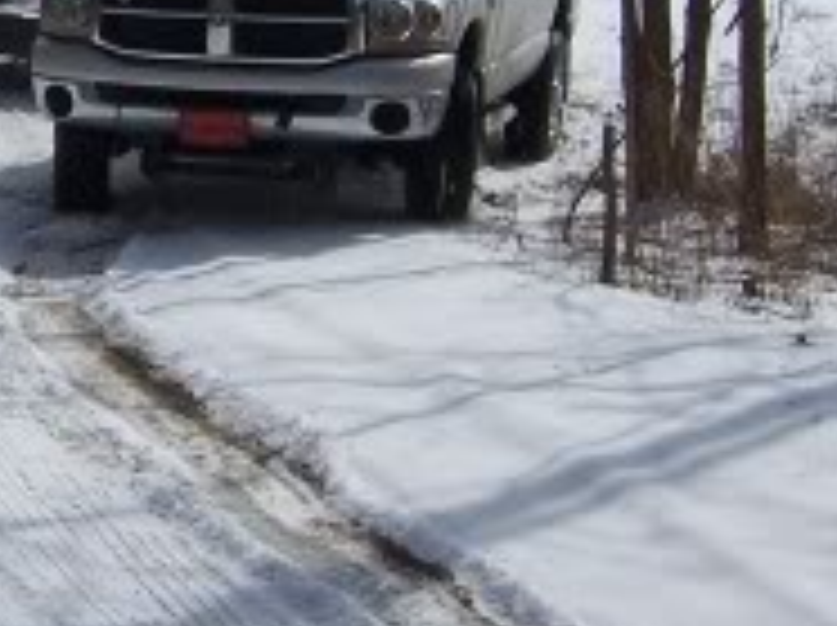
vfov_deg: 11.9
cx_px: -94
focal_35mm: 124
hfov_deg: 15.5
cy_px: 81
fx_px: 2994
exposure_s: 1/1500
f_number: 4.8
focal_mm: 6
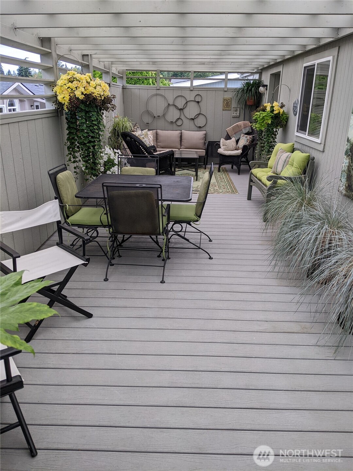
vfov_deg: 65.3
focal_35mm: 27
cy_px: 236
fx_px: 367
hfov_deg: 51.4
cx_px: 176
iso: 39
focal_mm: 4.44
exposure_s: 1/427
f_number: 1.8
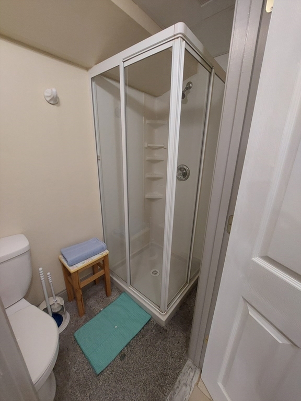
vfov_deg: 106.2
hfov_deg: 89.9
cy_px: 200
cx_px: 150
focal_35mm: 13
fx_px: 151
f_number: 2.2
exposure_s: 1/30
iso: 250
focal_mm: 1.74
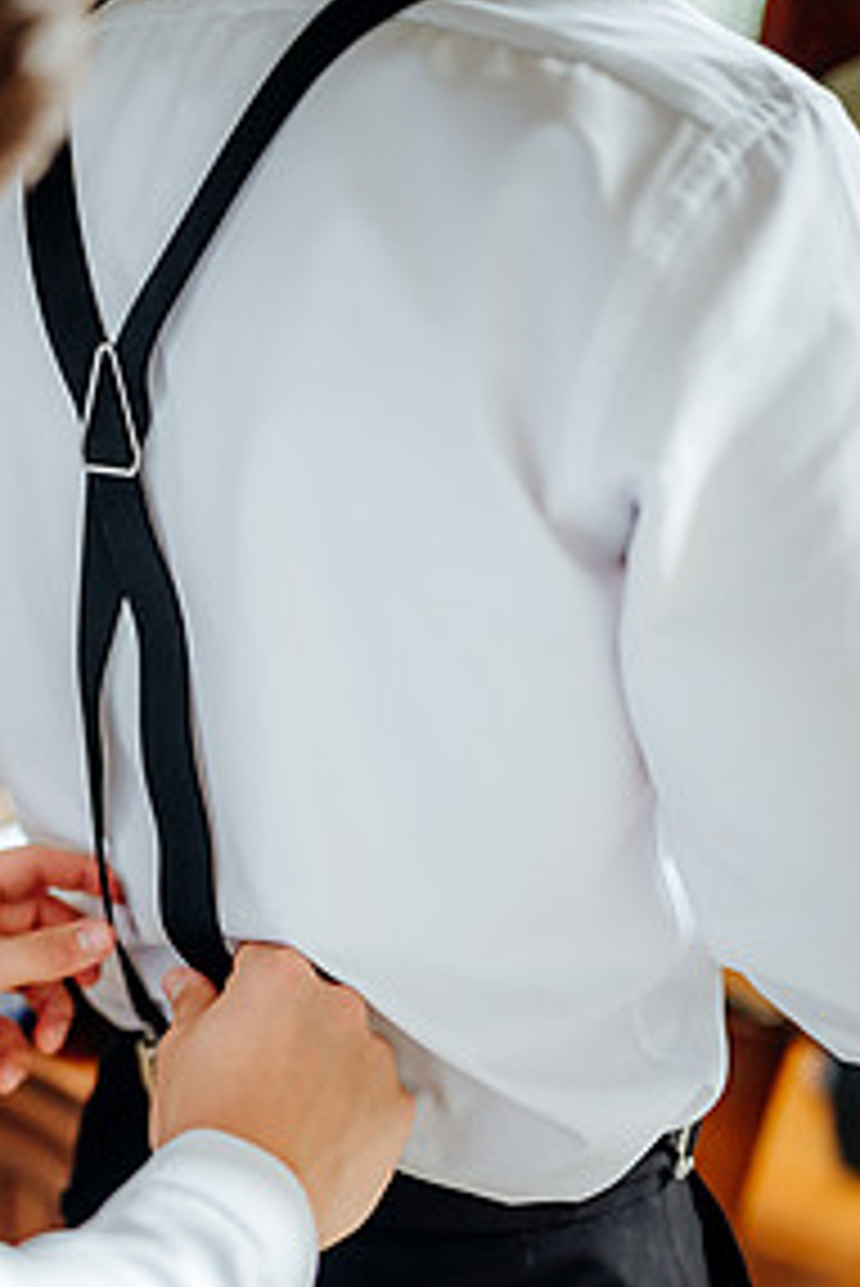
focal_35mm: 55
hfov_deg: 24.5
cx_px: 248
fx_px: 1968
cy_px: 945
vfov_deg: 35.5
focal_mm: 35
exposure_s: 1/200
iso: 640
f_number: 1.4
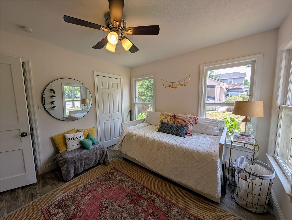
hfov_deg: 110.5
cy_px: 110
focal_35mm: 12
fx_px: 101
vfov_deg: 94.6
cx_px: 146
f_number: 1.7
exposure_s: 1/537
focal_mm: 2.02
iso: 52
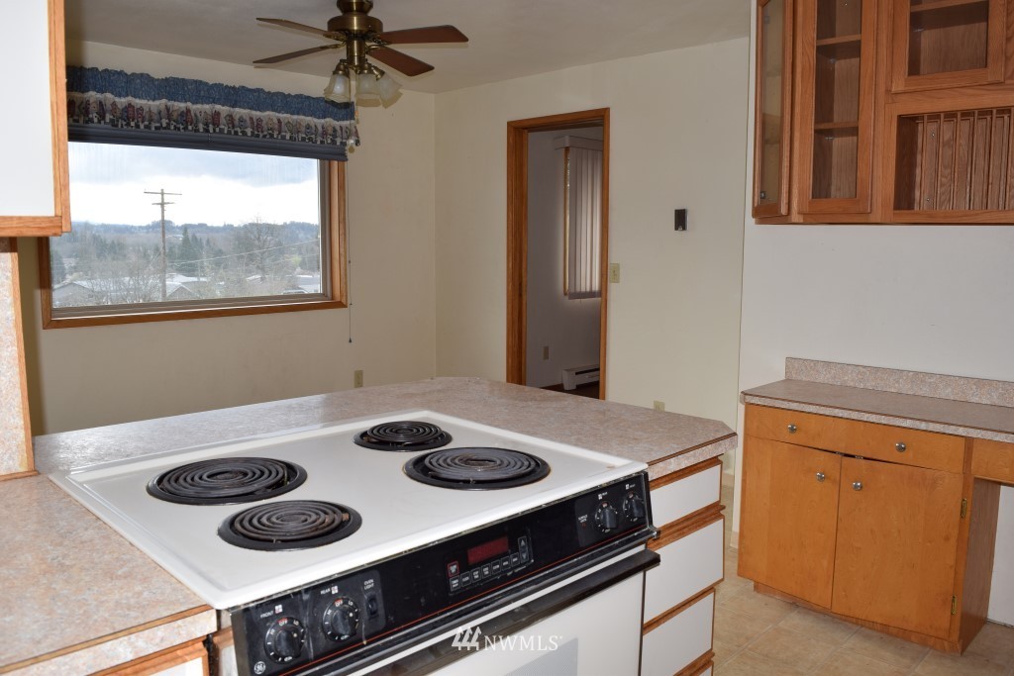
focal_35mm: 27
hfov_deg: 67.4
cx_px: 507
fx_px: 761
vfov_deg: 47.9
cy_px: 338
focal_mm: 18
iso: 110
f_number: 8
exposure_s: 1/60
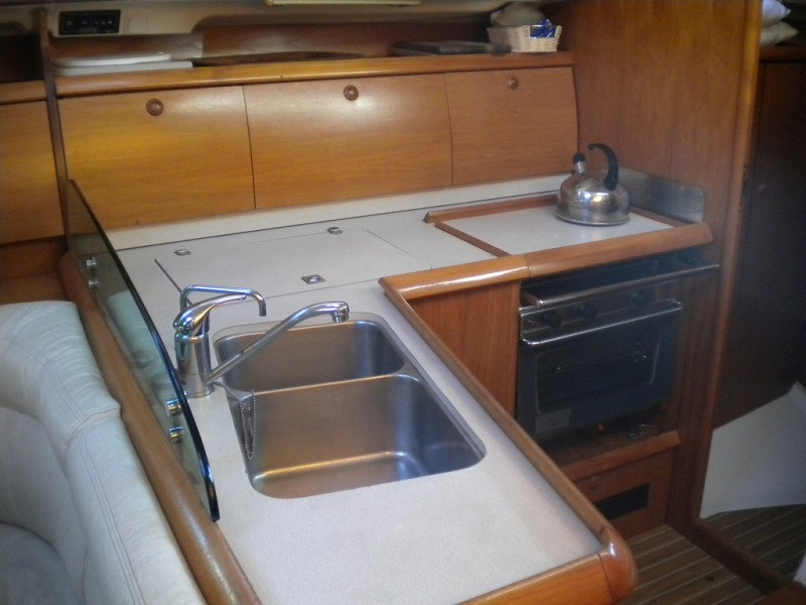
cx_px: 403
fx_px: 815
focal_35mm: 35
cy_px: 302
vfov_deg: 40.7
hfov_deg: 52.6
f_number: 3.1
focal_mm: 6.3
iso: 400
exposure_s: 1/44
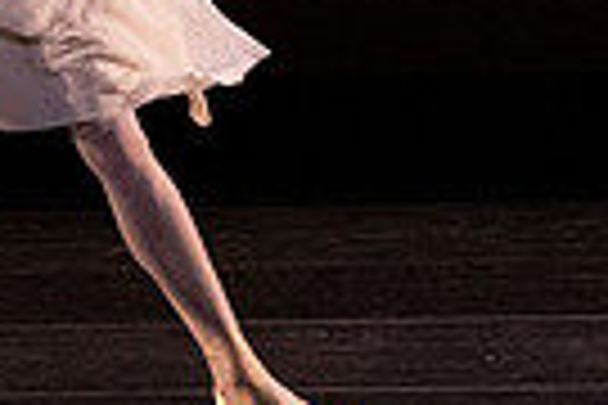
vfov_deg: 0.9
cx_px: 554
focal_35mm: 1471
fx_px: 24842
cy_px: -313
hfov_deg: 1.4
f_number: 7.1
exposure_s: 1/400
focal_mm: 342
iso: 20000
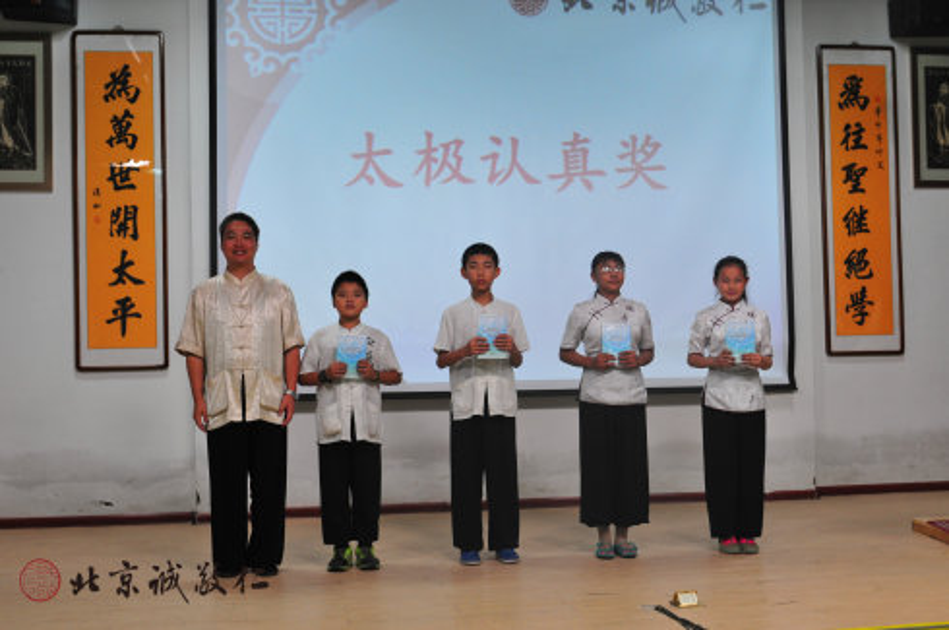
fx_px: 1224
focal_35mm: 46
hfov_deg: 42.4
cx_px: 474
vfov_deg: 28.8
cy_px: 315
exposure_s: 1/60
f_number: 4
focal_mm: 31
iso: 500
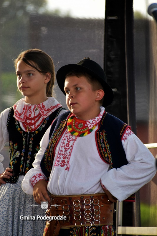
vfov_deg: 5.7
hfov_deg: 3.8
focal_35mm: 360
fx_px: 2356
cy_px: 118
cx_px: 78
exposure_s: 1/250
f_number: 6
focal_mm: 240
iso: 560
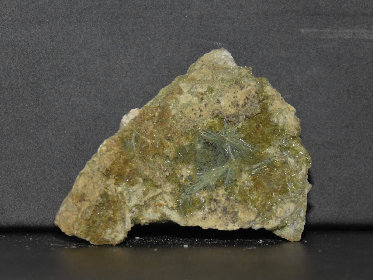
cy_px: 140
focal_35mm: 165
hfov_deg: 12.0
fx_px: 1778
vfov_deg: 9.0
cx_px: 186
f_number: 5.3
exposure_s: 1/160
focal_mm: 30.2
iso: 100
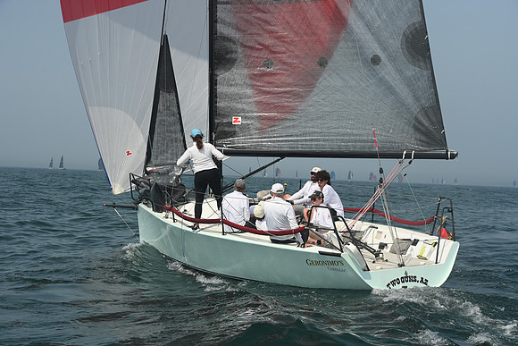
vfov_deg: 19.5
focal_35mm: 70
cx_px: 259
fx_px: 1007
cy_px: 173
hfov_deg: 28.8
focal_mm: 70
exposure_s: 1/1250
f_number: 9
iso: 320
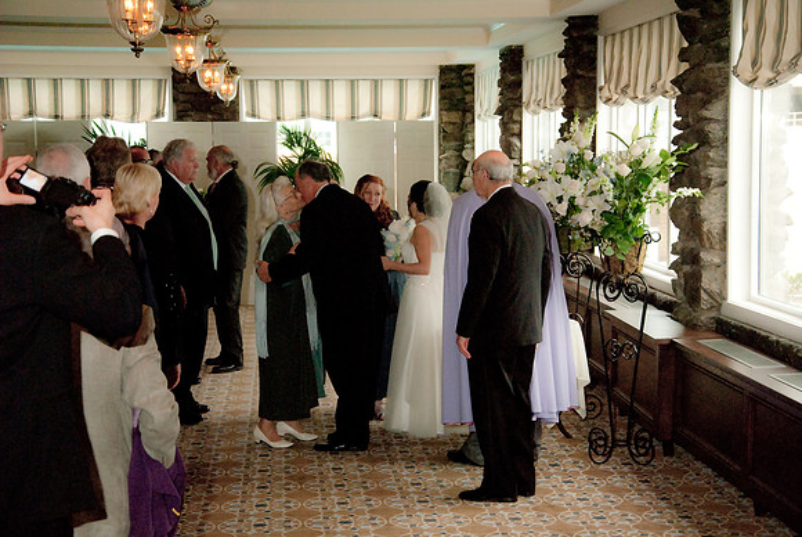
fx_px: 1606
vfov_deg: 19.0
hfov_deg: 28.0
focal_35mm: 72
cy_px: 268
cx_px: 401
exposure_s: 1/100
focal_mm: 48
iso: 800
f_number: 5
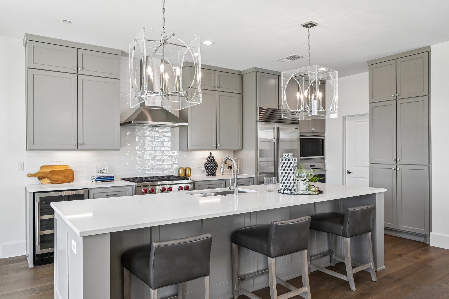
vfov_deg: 52.2
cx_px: 224
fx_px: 306
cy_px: 150
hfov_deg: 72.6
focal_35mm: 24
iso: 400
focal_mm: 24.5
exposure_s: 1/60
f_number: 8
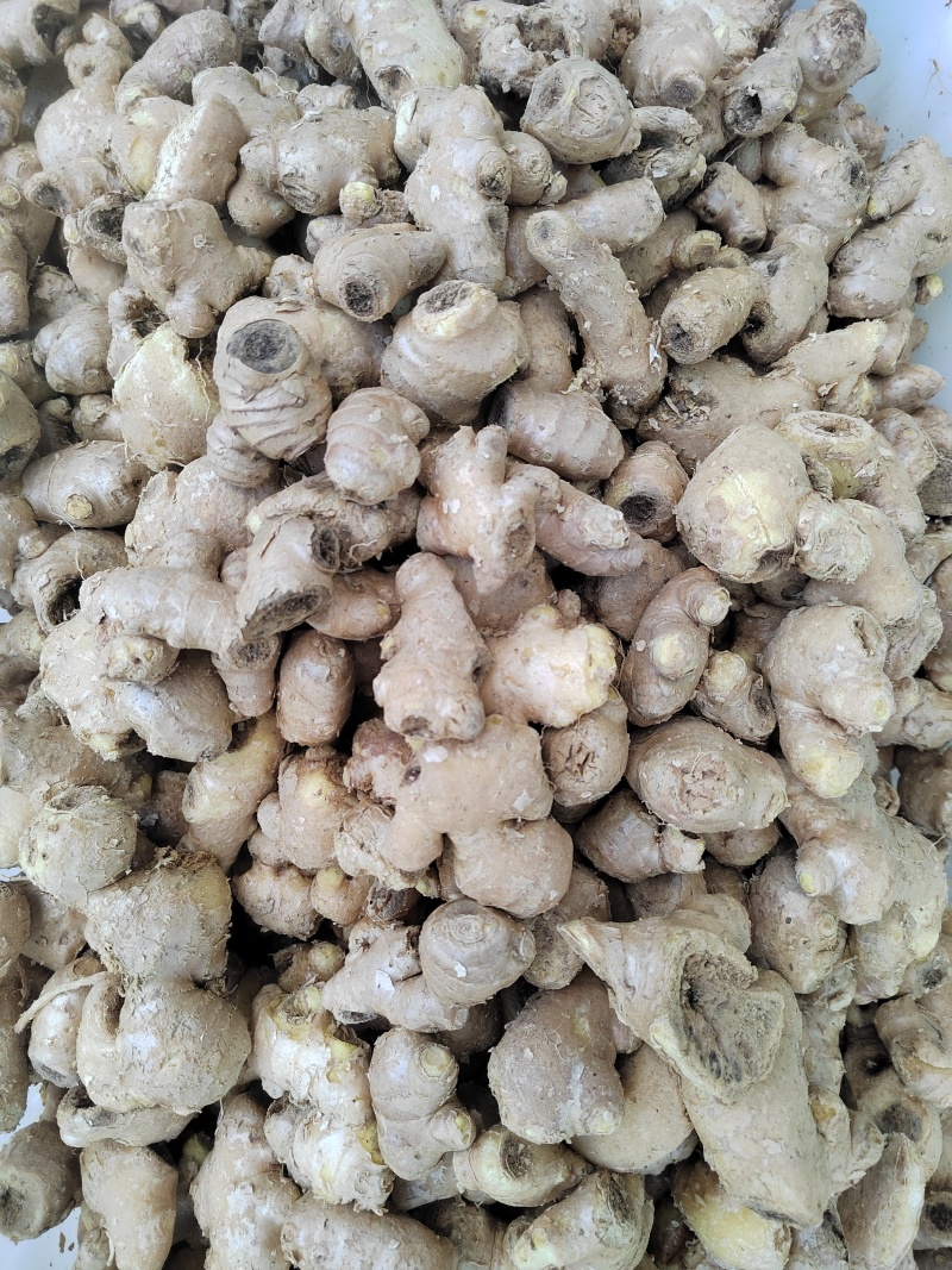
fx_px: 844
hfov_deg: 58.9
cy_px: 635
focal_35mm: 23
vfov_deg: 73.9
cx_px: 476
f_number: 1.9
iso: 428
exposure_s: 1/100
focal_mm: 5.52
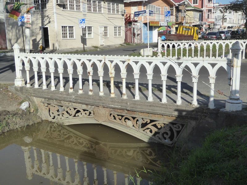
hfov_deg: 47.9
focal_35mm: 39
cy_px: 92
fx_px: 278
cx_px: 124
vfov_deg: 36.8
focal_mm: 6.7
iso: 160
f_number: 4.5
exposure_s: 1/800
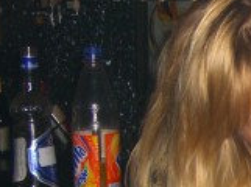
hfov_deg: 13.2
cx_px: 362
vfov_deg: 10.3
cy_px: 201
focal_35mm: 142
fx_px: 1027
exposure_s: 1/60
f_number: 2.8
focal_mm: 7.9
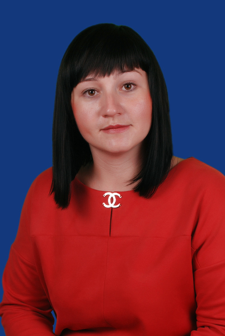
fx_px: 448
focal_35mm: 48
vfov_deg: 41.1
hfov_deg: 28.2
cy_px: 168
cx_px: 112
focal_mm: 32
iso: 160
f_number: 7.1
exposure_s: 1/200
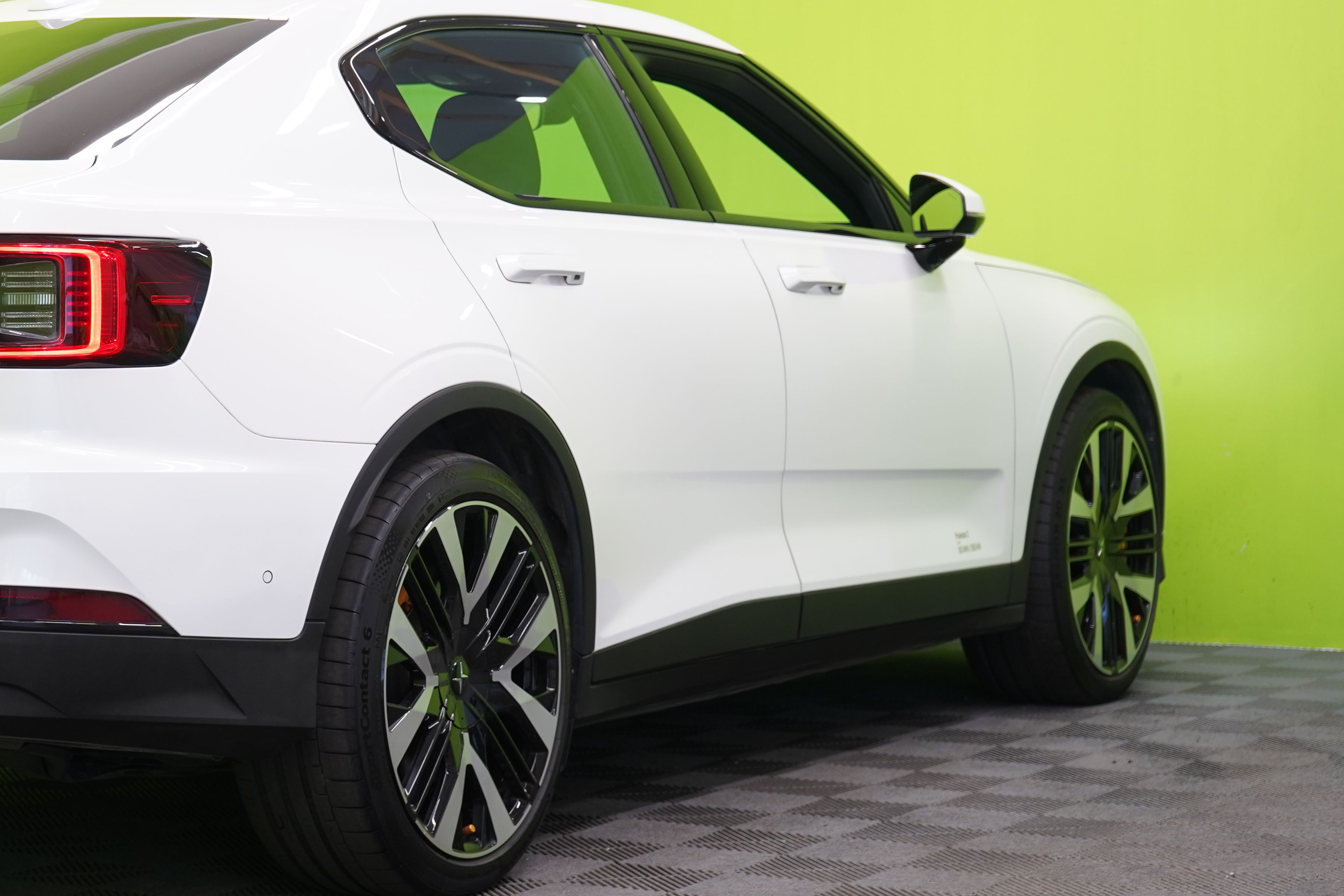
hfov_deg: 21.8
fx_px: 3434
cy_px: 340
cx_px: 230
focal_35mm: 92
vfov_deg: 14.8
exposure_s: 1/30
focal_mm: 55
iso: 400
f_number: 5
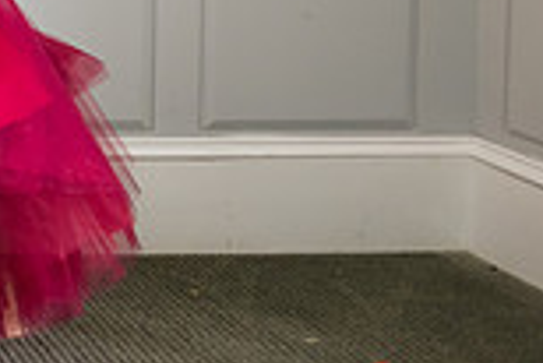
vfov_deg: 10.2
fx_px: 1993
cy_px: -136
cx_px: -398
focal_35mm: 132
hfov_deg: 14.0
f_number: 3.2
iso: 1000
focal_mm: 35
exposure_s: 1/250
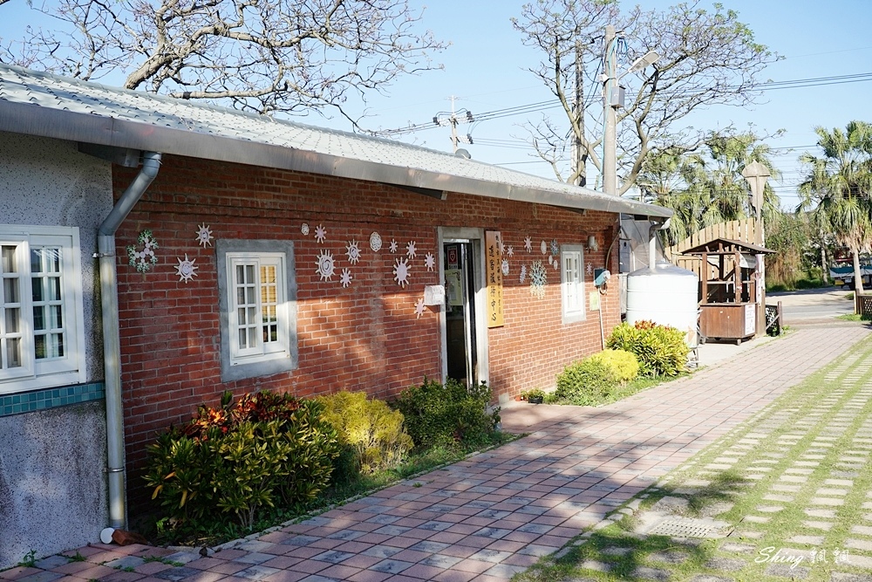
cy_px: 291
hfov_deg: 54.4
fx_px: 848
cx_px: 436
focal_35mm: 35
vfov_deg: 37.9
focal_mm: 35
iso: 100
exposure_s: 1/400
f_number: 6.3
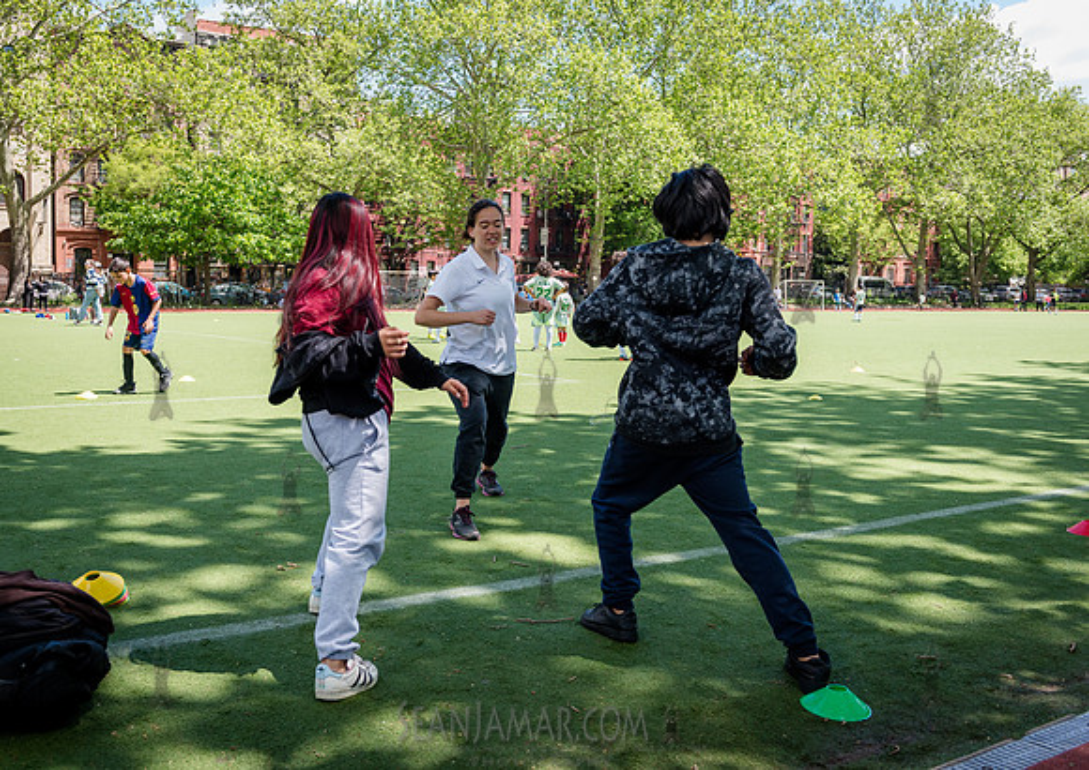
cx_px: 472
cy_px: 358
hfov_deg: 52.5
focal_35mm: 36
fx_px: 1100
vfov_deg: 38.6
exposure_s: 1/320
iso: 200
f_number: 4.5
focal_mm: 32
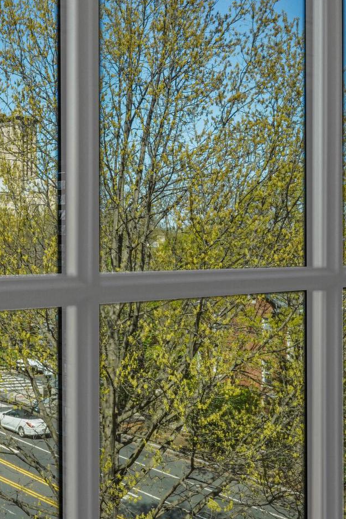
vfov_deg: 38.2
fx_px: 750
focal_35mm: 52
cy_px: 257
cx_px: 50
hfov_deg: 25.4
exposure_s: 1/500
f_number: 9
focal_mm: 34
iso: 800
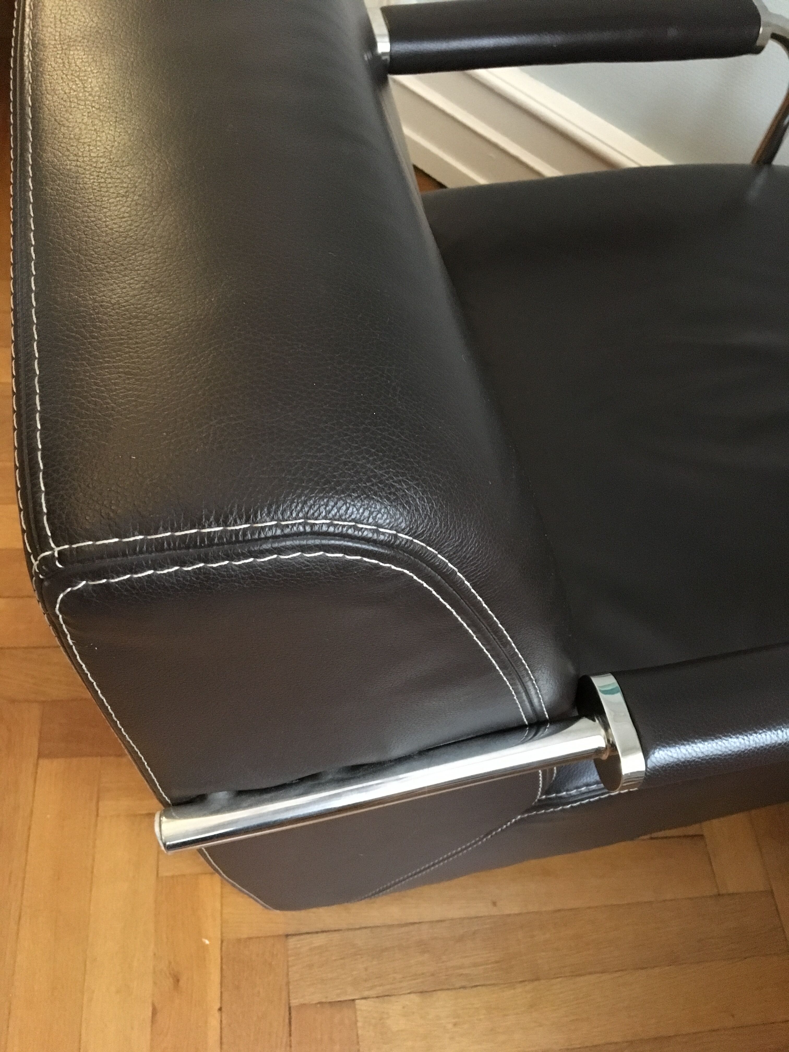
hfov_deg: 48.2
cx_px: 394
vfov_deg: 61.7
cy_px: 526
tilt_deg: -55.8
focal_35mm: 29
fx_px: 881
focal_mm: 4.15
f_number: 2.2
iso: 320
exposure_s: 1/17
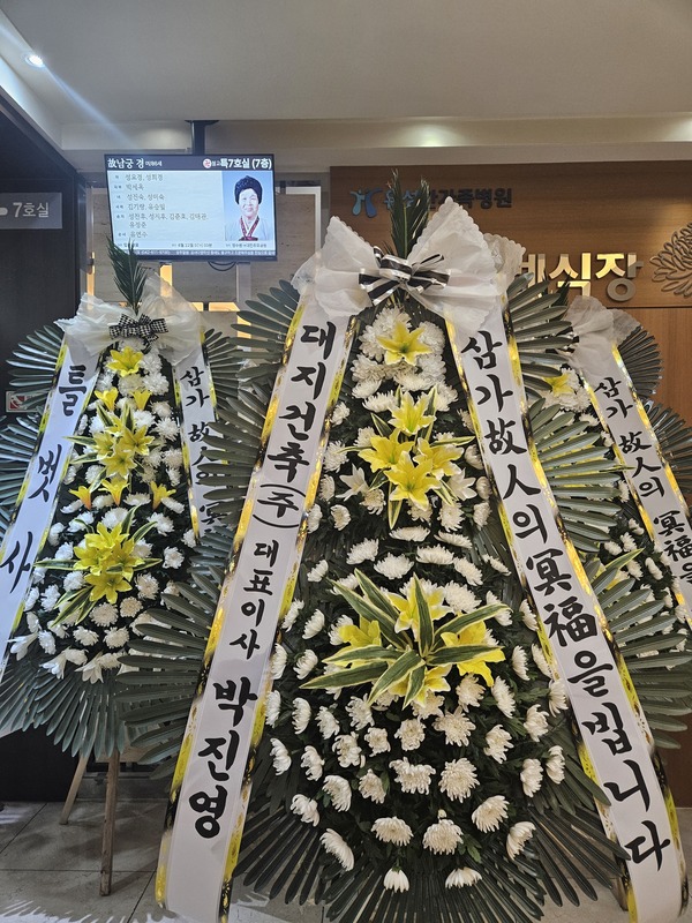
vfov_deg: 73.9
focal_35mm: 23
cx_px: 346
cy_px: 462
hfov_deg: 58.9
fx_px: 613
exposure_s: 1/120
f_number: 1.8
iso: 250
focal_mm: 5.4
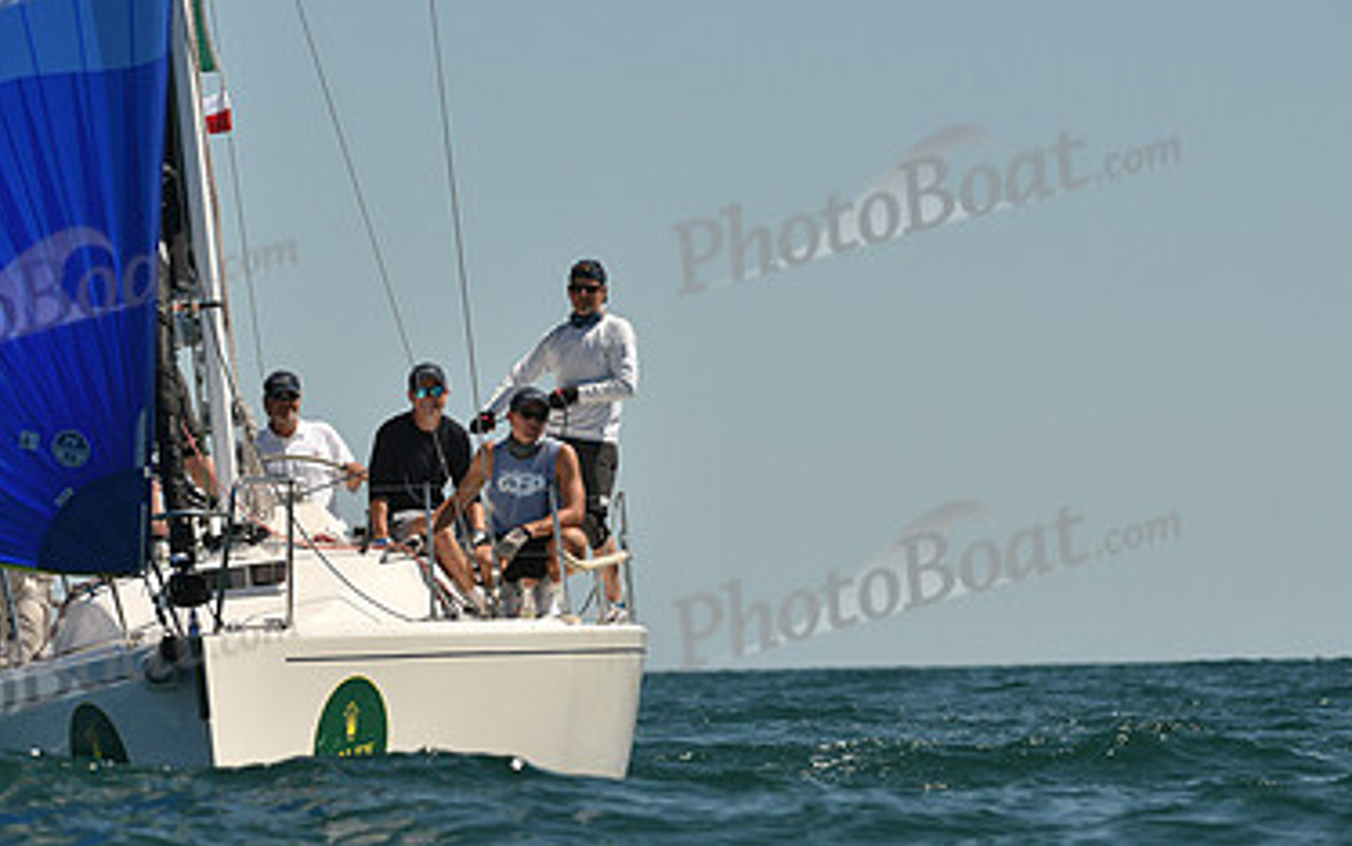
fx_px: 12237
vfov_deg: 4.0
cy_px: 439
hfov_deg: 6.3
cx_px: 488
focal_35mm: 332
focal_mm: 210
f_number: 5.6
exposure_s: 1/2500
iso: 250
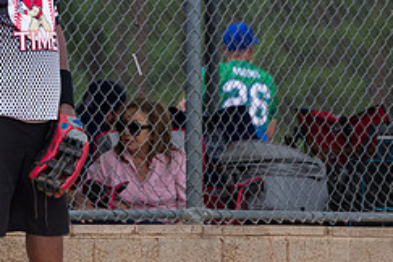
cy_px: 127
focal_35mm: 859
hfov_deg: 2.4
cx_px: 133
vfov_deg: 1.6
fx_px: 9377
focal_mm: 360
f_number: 7.1
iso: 800
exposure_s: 1/1000
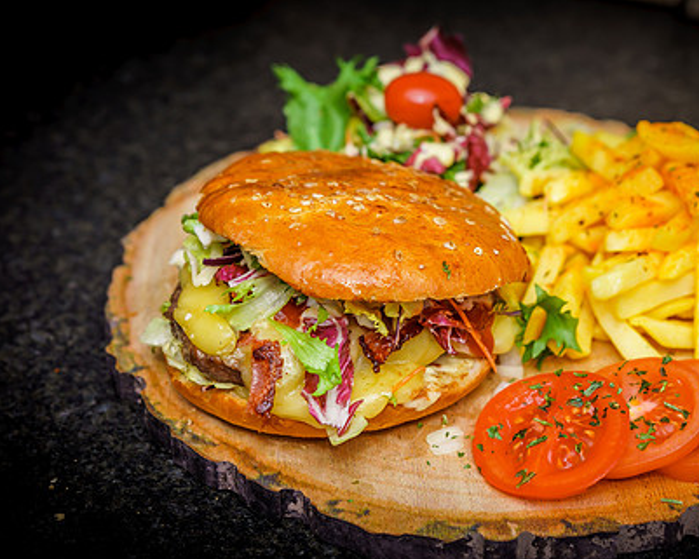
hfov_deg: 21.2
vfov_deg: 17.1
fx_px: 1862
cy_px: 293
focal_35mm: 90
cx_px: 405
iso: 100
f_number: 4
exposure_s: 1/250
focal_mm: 60
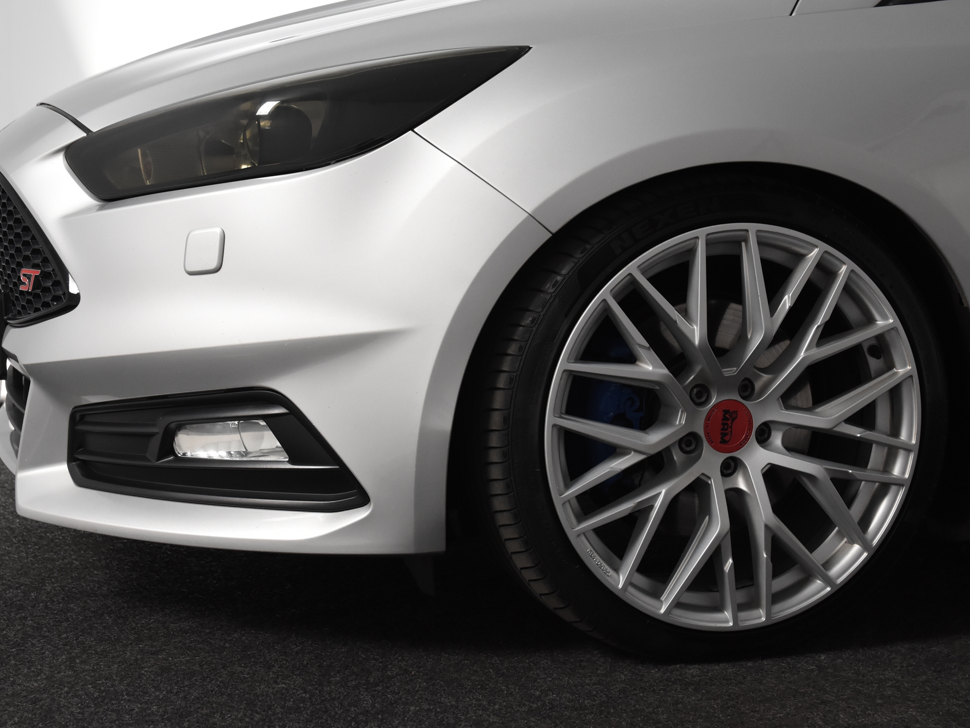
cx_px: 469
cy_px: 364
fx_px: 1737
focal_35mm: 62
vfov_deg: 23.7
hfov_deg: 31.2
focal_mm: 38
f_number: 5.6
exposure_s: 1/125
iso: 1600
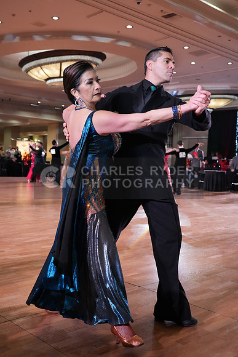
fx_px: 386
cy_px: 178
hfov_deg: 34.2
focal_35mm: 39
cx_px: 119
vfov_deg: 49.5
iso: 5000
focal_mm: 39
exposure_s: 1/320
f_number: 5
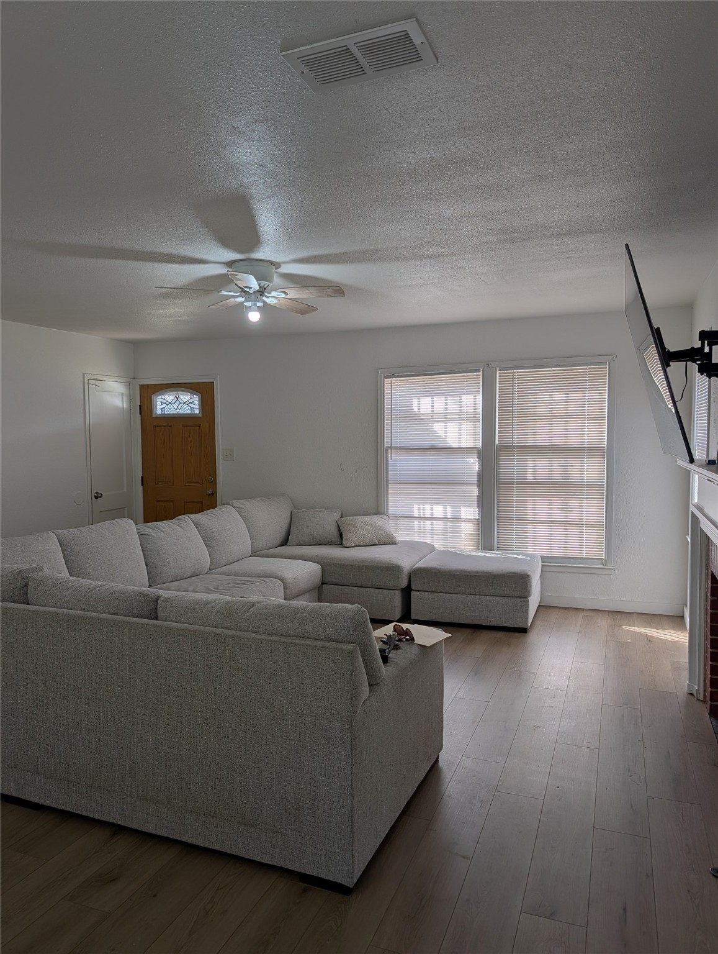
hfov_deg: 56.9
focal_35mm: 24
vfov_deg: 71.5
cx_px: 359
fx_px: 662
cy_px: 477
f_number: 1.68
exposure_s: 1/308
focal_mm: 6.9
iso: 18
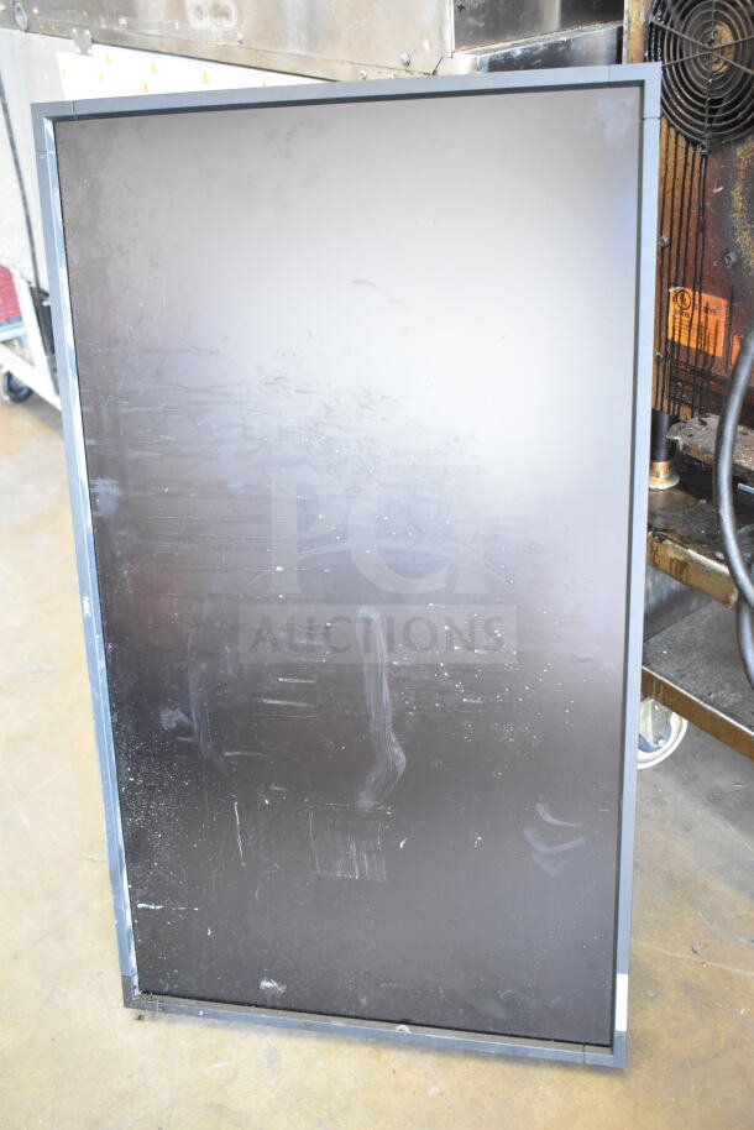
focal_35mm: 36
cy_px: 565
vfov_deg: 53.1
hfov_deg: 36.9
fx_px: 1130
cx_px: 377
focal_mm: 24
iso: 3200
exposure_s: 1/40
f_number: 3.8
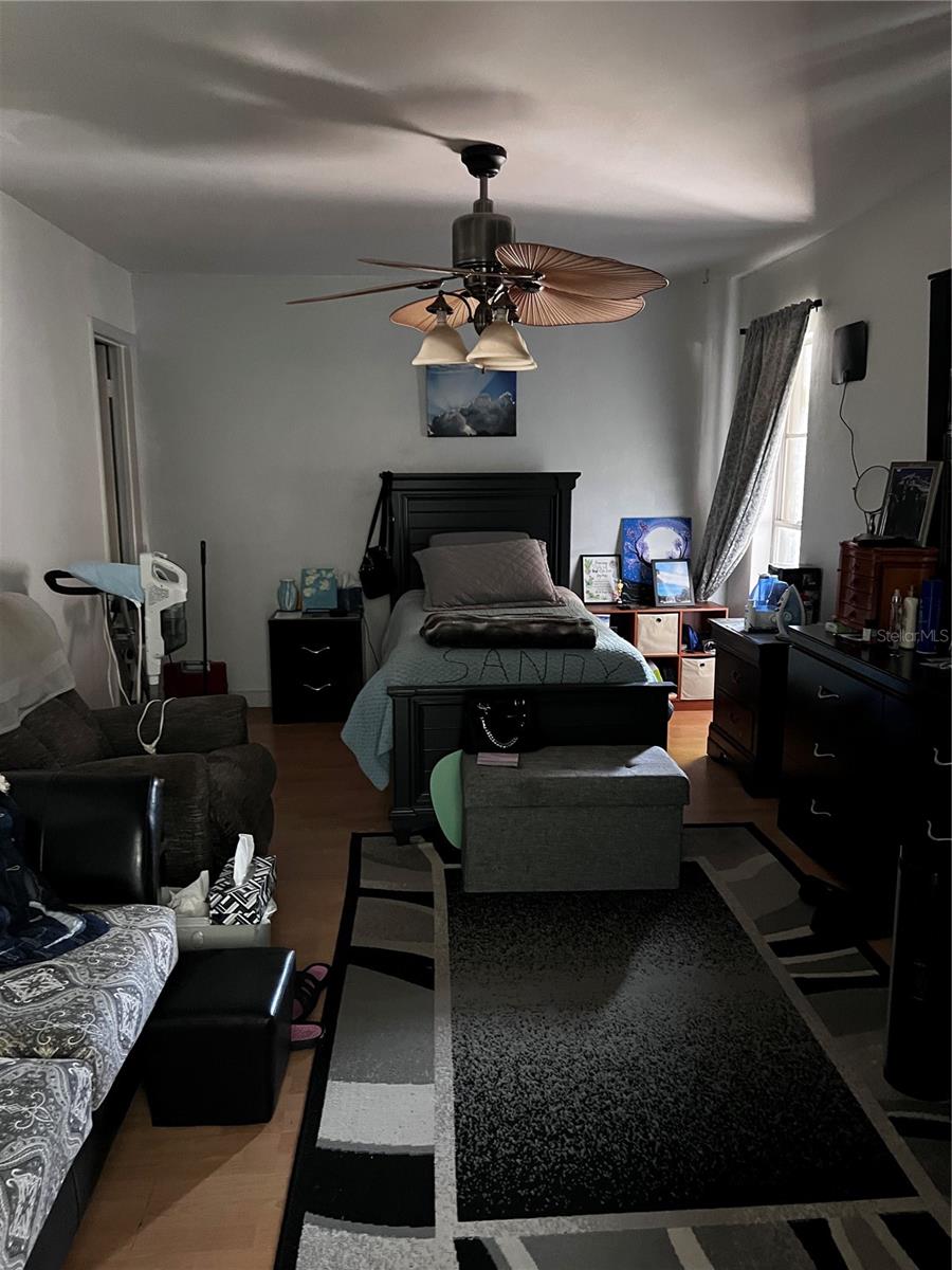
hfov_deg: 53.1
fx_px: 953
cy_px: 635
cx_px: 476
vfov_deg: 67.3
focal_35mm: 26
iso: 640
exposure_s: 1/30
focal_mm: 5.7
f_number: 1.5
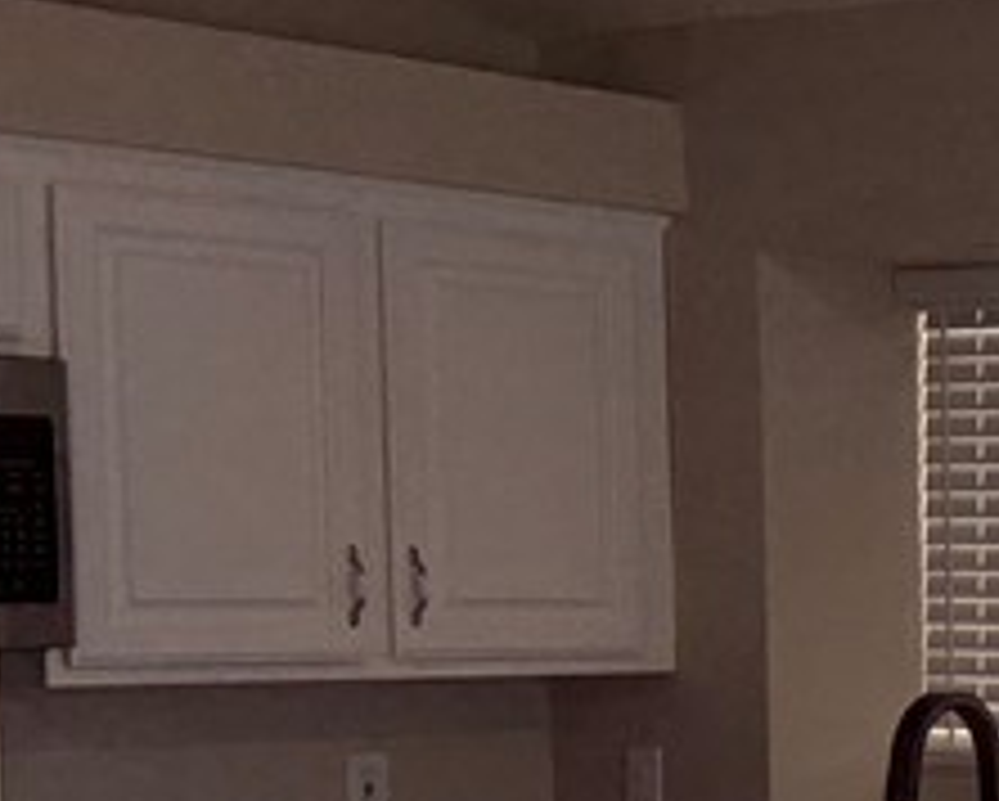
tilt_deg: -4.3
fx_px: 3196
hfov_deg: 15.5
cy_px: 832
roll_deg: -0.1
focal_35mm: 108
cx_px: 1728
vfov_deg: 14.0
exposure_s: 1/176
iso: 80
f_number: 1.78
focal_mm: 6.76
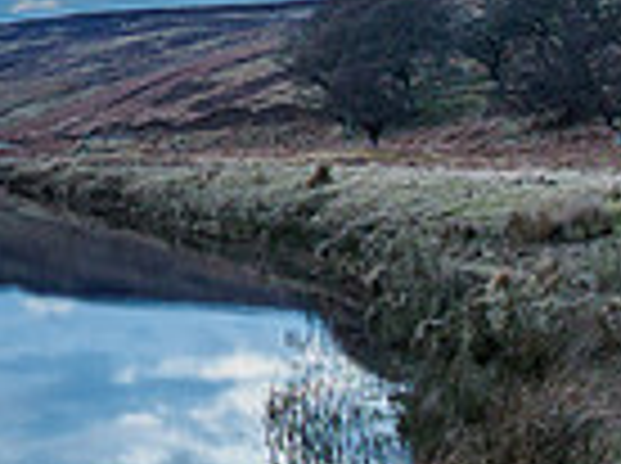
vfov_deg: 13.9
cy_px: -187
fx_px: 1809
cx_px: -405
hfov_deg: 16.9
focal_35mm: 101
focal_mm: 12
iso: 200
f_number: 7.1
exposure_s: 1/2.5
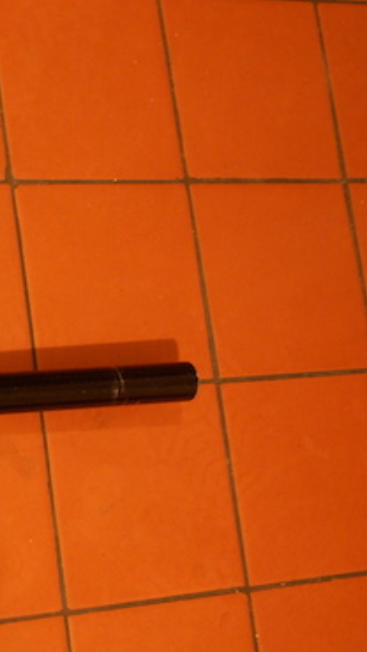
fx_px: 1177
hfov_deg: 15.0
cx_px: -325
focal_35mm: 68
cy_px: 400
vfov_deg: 30.9
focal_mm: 20
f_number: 4
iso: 400
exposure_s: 1/2.5
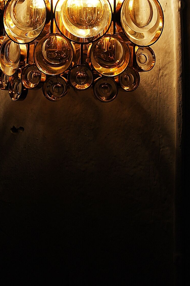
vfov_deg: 21.3
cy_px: 34
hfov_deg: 14.5
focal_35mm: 94
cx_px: 50
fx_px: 744
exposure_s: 1/400
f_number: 5.6
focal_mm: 35
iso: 400
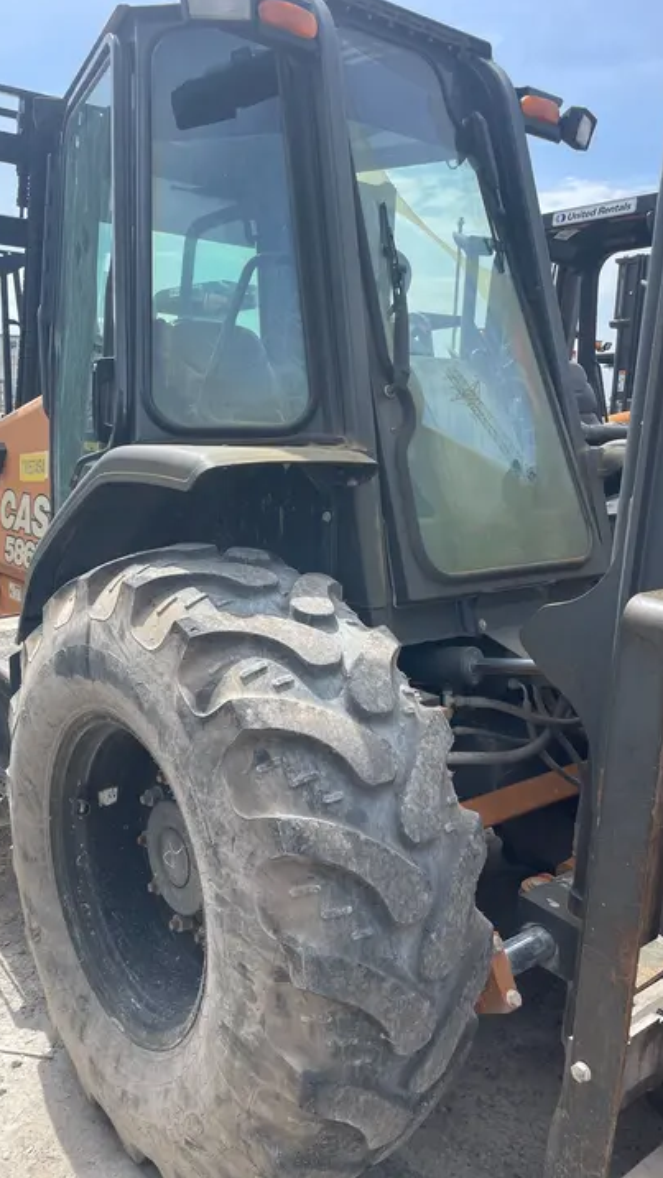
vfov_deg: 66.1
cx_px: 280
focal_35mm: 29
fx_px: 906
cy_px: 577
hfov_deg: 40.1
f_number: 1.6
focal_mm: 4.2
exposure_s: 1/1531
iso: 32
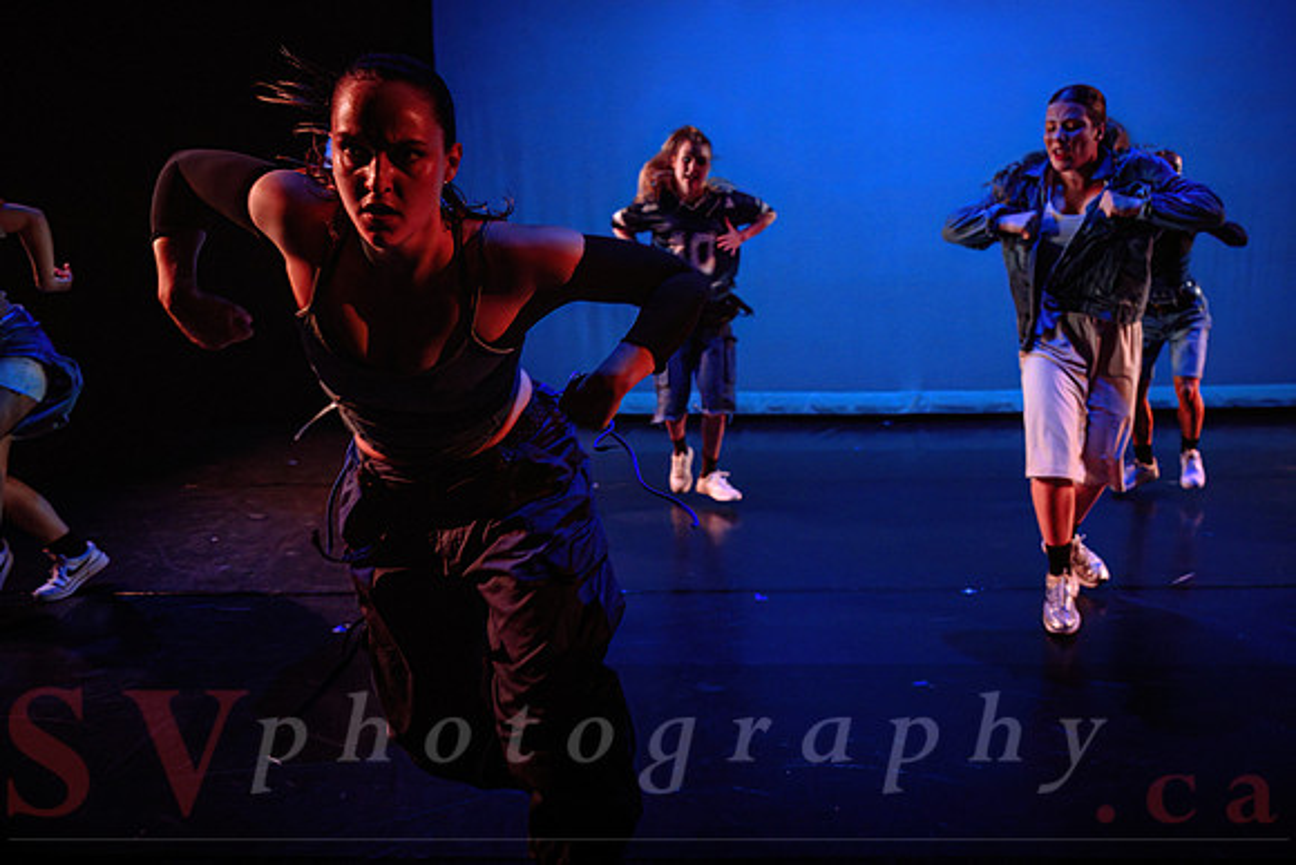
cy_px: 392
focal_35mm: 29
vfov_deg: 45.6
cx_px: 770
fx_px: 1027
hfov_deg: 64.0
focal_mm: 24
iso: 1600
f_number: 2.8
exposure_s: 1/300
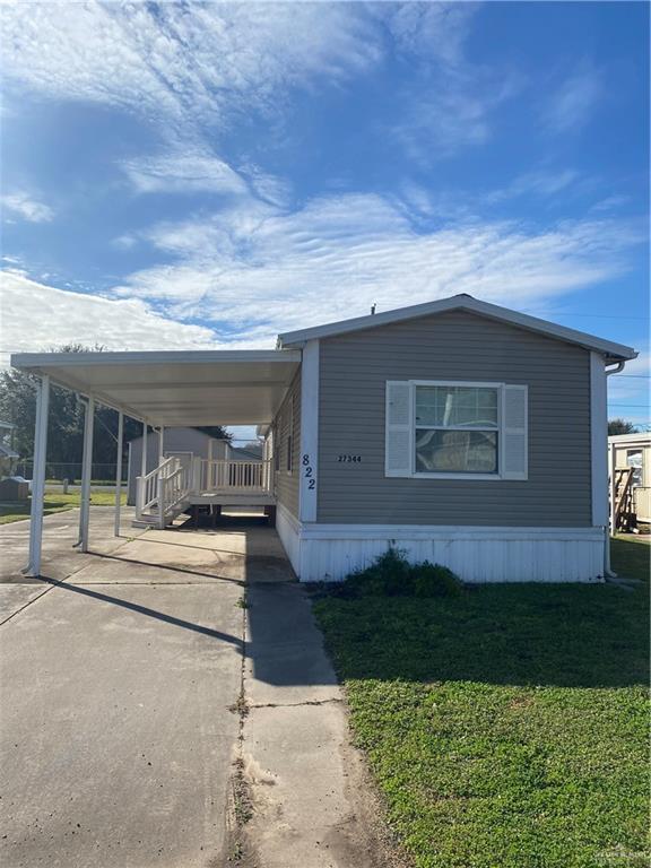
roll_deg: -0.7
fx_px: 652
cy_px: 434
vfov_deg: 67.3
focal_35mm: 26
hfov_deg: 53.1
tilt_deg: +4.8
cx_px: 326
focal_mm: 4.25
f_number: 1.8
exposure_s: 1/5025
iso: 32
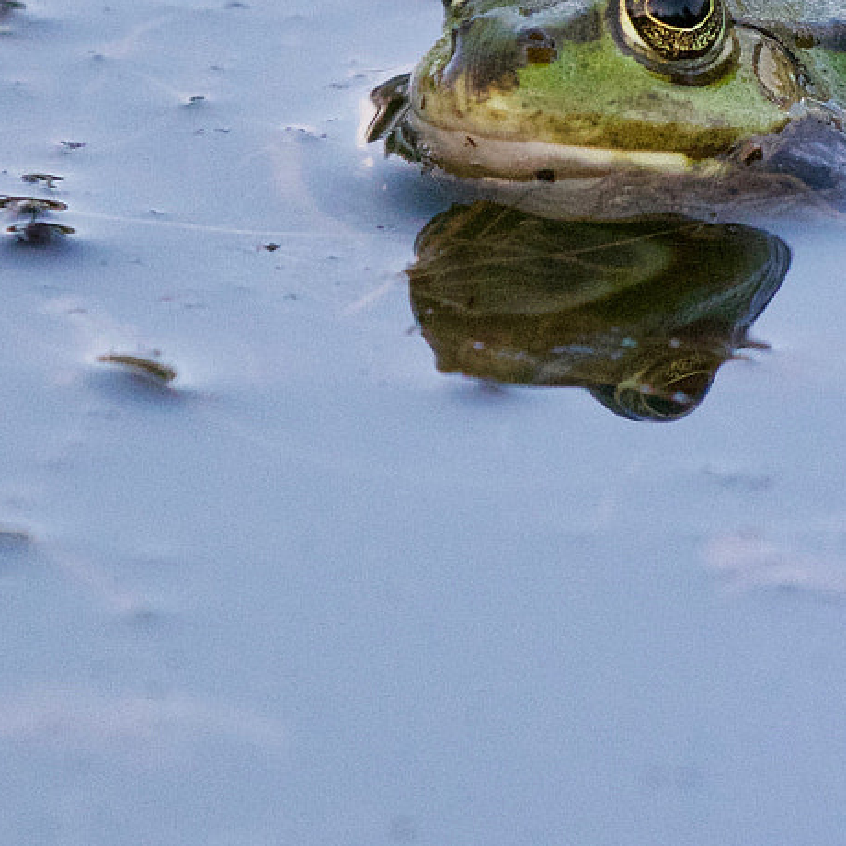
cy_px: -53
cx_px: 576
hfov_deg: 0.7
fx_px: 67937
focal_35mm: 2457
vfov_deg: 0.7
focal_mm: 400
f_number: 6.3
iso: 2500
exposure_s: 1/640
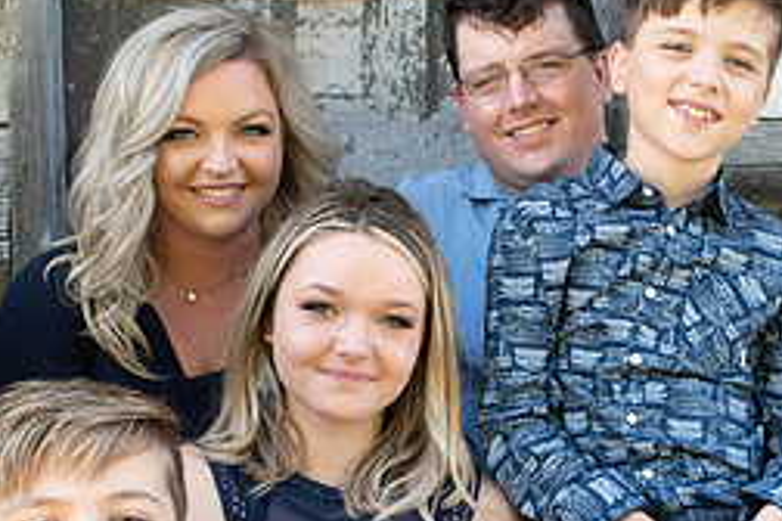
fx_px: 1803
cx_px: 500
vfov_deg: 16.3
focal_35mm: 83
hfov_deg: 24.4
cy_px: 411
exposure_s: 1/125
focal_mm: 24
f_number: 6.3
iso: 400
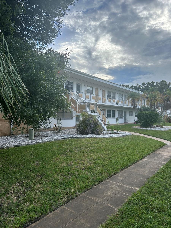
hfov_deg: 53.1
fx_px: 171
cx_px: 86
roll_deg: -1.0
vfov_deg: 67.3
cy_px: 114
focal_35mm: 26
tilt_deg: +1.2
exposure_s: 1/1361
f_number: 1.5
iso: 50
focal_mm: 5.7
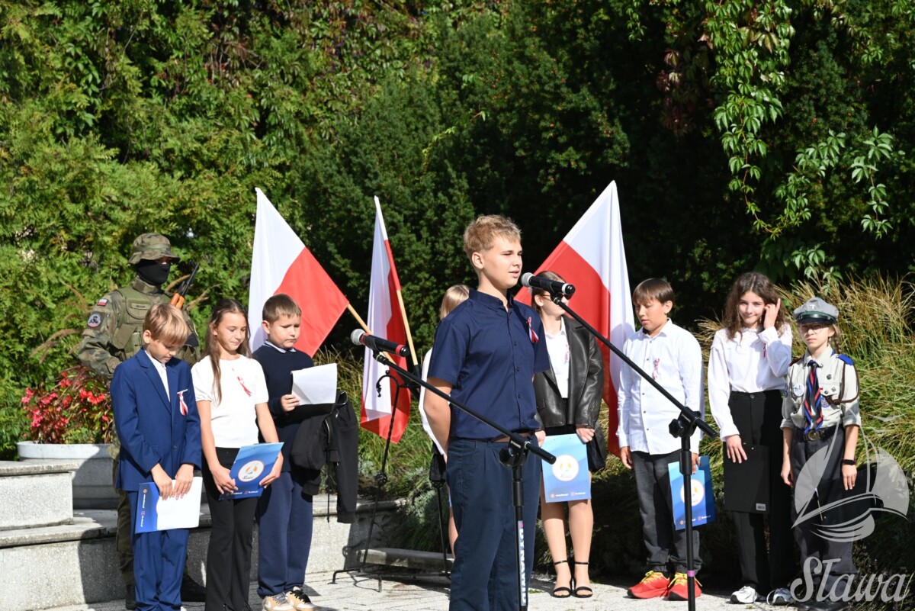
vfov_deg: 18.2
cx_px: 458
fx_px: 1907
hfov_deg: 27.0
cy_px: 306
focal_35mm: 75
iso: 100
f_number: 7.1
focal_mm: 75
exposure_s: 1/400
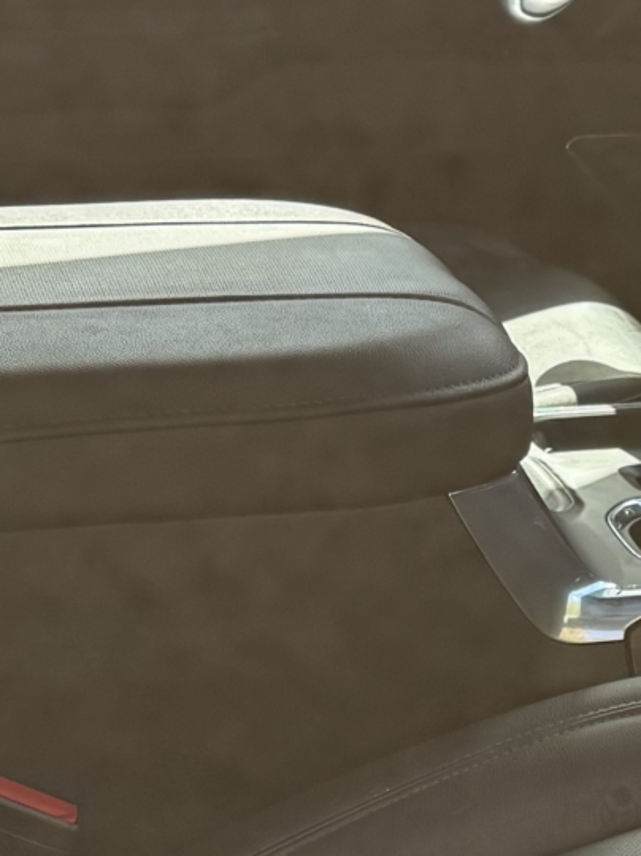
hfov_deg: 12.4
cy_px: 940
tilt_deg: -24.8
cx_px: 962
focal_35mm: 114
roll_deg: -1.3
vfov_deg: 16.7
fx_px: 2816
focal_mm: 6.76
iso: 100
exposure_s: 1/435
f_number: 1.78
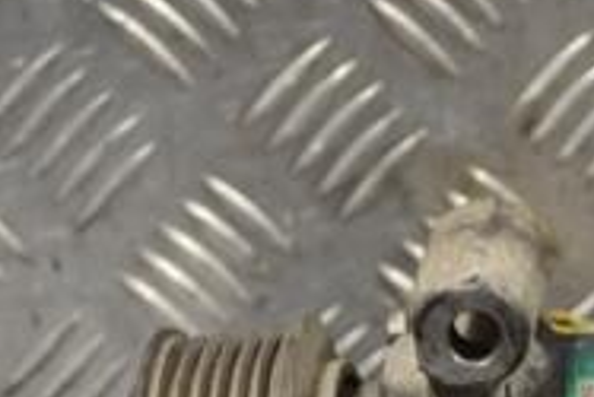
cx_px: 594
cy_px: 588
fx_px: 3022
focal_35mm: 183
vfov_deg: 7.4
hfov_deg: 11.1
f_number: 5
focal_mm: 38
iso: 180
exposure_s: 1/30
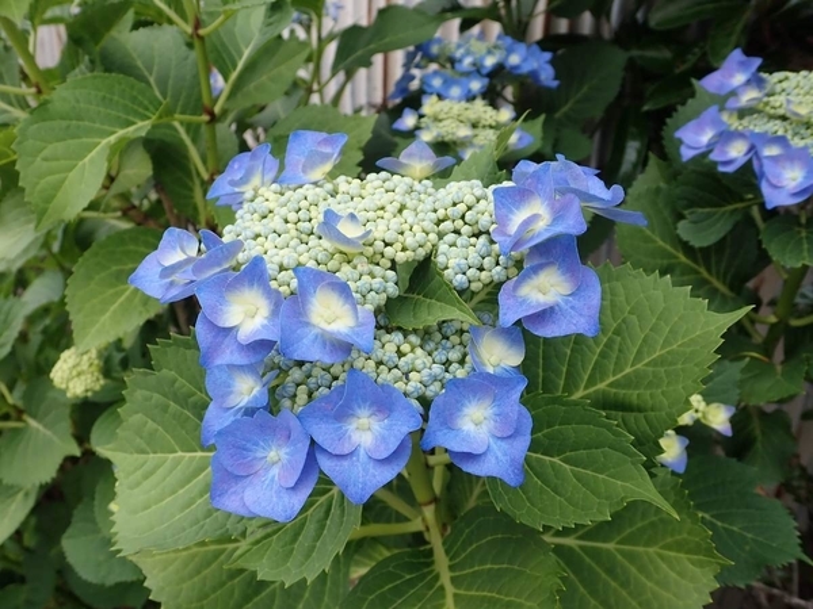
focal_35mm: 30
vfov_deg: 46.8
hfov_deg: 60.0
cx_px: 406
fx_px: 705
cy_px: 304
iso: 100
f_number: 3.2
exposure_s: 1/200
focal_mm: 5.5
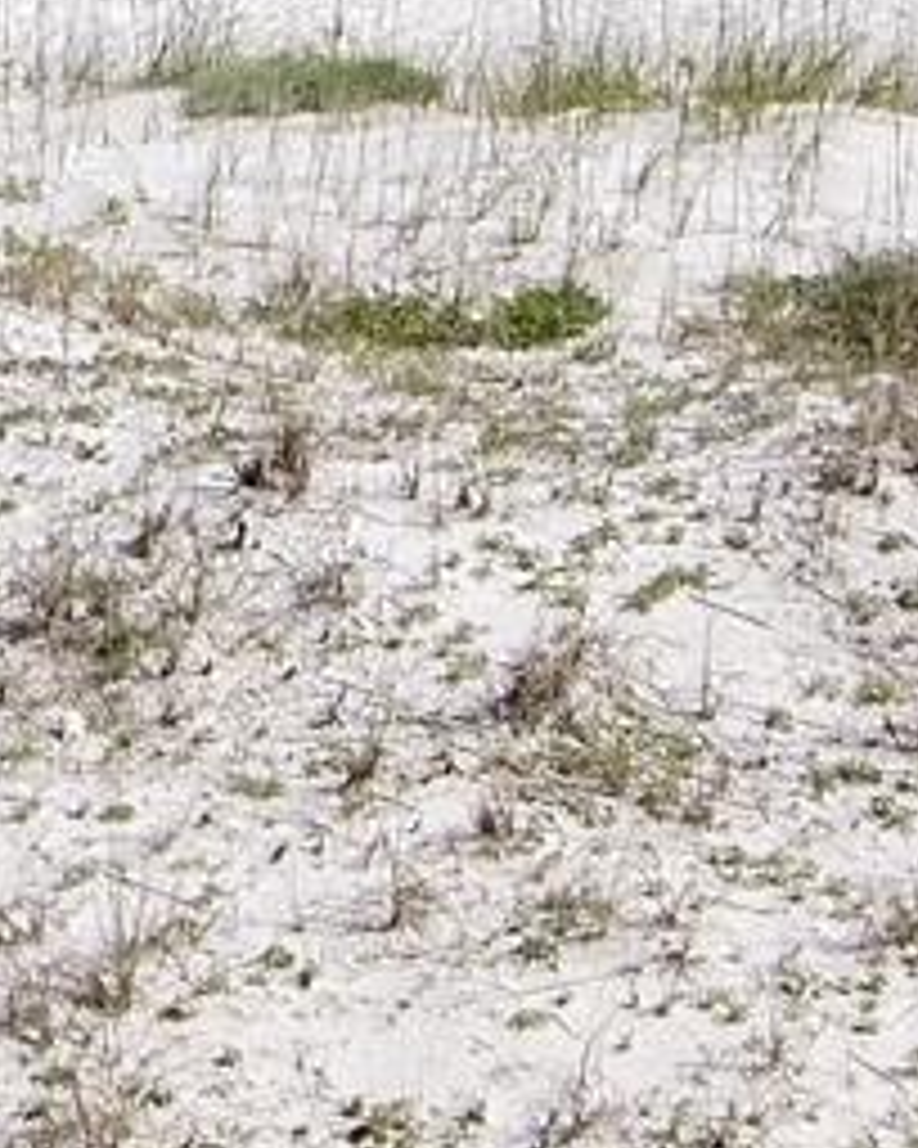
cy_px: -515
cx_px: -945
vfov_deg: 12.2
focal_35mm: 151
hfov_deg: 9.5
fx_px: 5128
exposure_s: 1/160
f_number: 14
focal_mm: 16
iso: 200
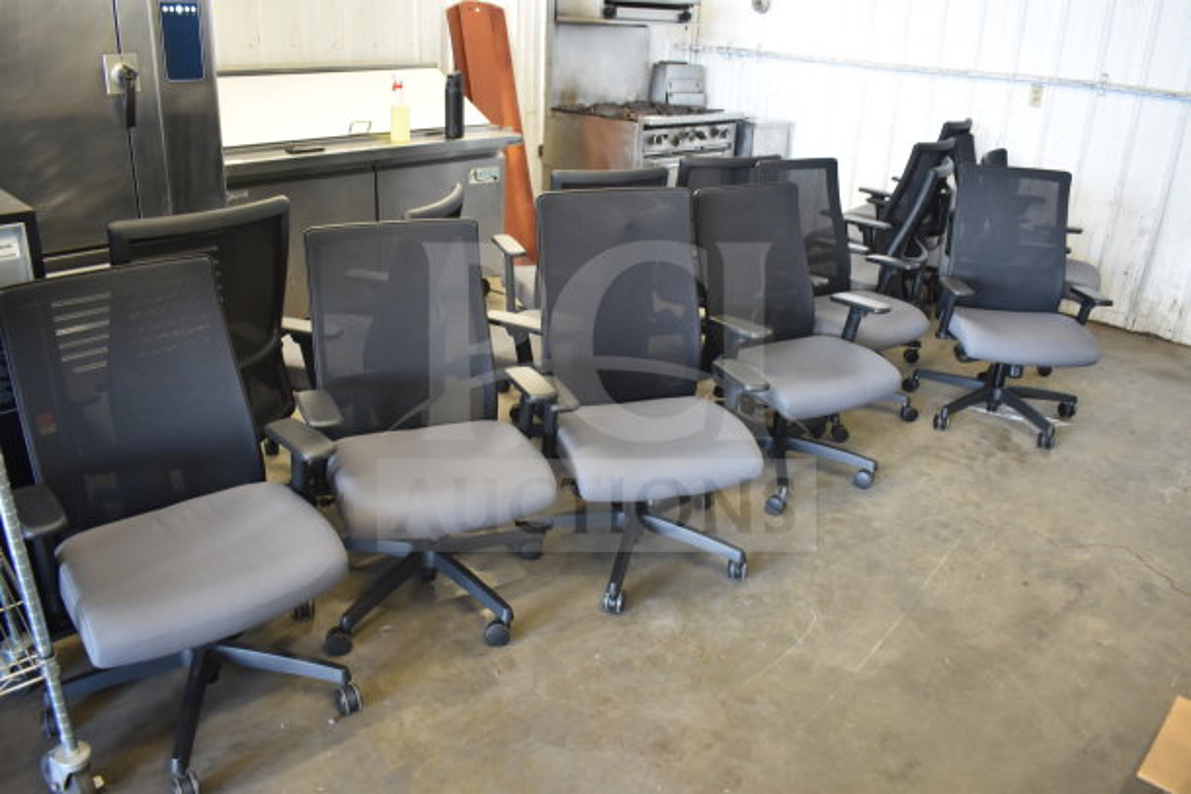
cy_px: 397
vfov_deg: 48.0
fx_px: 893
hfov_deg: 67.4
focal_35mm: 27
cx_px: 596
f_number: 3.5
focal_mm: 18
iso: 640
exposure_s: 1/30
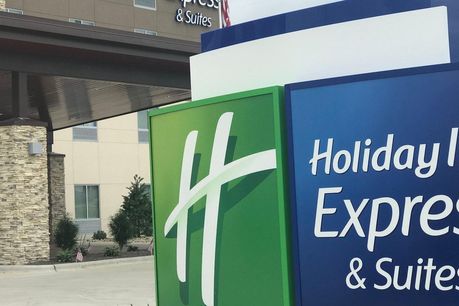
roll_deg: +2.0
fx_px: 1071
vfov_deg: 16.2
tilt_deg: +5.0
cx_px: 199
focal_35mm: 84
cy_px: 112
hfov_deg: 24.2
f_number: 2.8
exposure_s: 1/709
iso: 20
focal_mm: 6.6
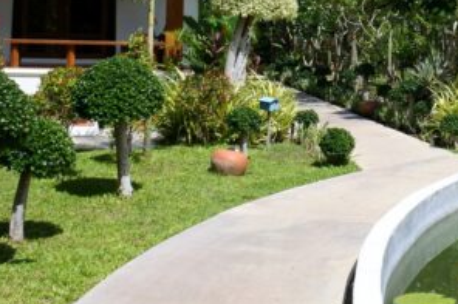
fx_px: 890
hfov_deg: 28.1
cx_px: 381
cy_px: 15
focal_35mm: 70
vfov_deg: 19.0
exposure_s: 1/800
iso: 160
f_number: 5
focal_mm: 10
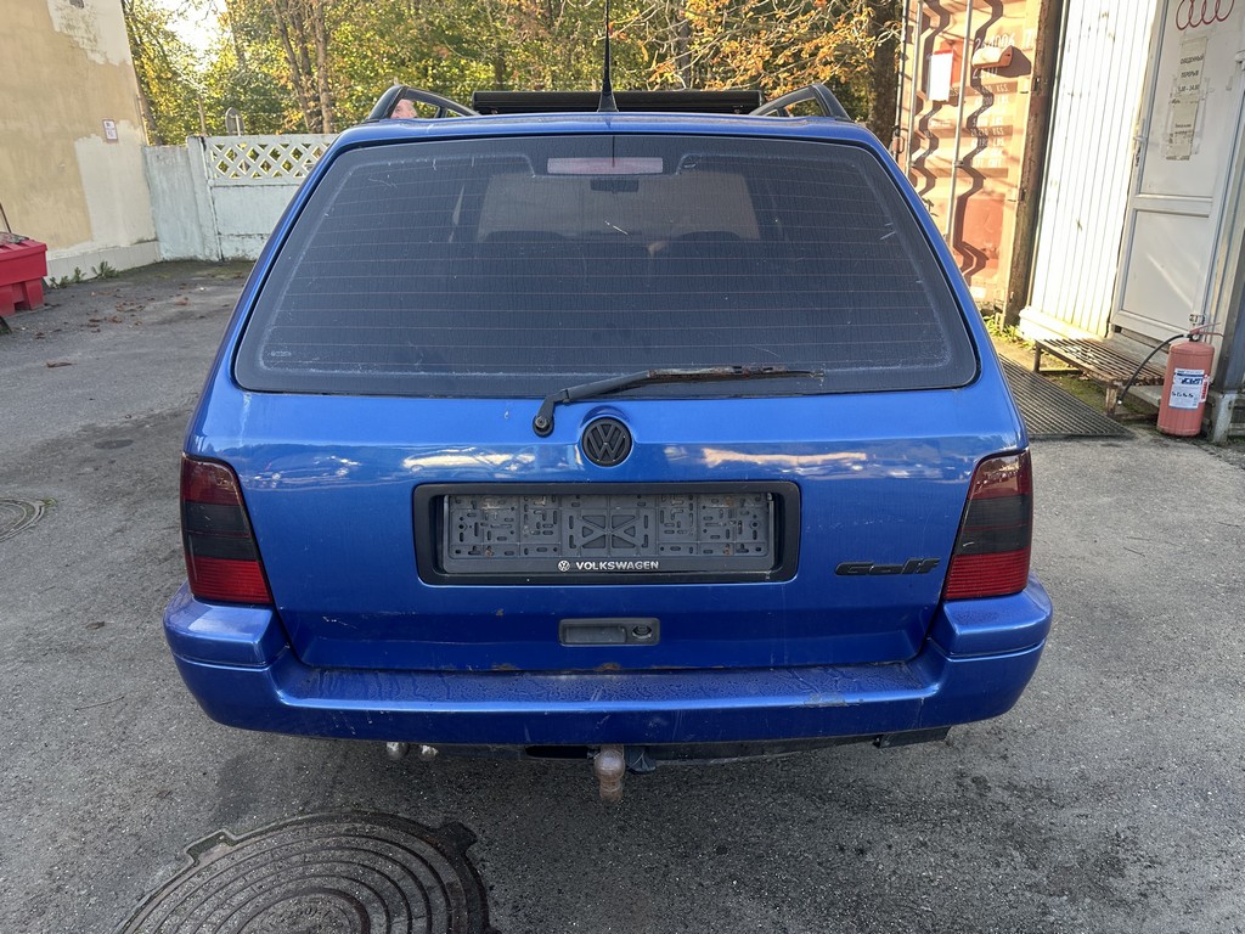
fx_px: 863
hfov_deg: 71.6
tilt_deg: -18.2
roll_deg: +1.7
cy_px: 467
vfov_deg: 56.8
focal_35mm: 24
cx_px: 622
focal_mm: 6.86
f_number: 1.78
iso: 80
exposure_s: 1/217
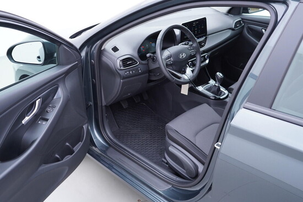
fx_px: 303
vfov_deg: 36.9
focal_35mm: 36
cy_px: 101
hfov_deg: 53.1
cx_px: 152
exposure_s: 1/40
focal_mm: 24
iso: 200
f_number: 2.8
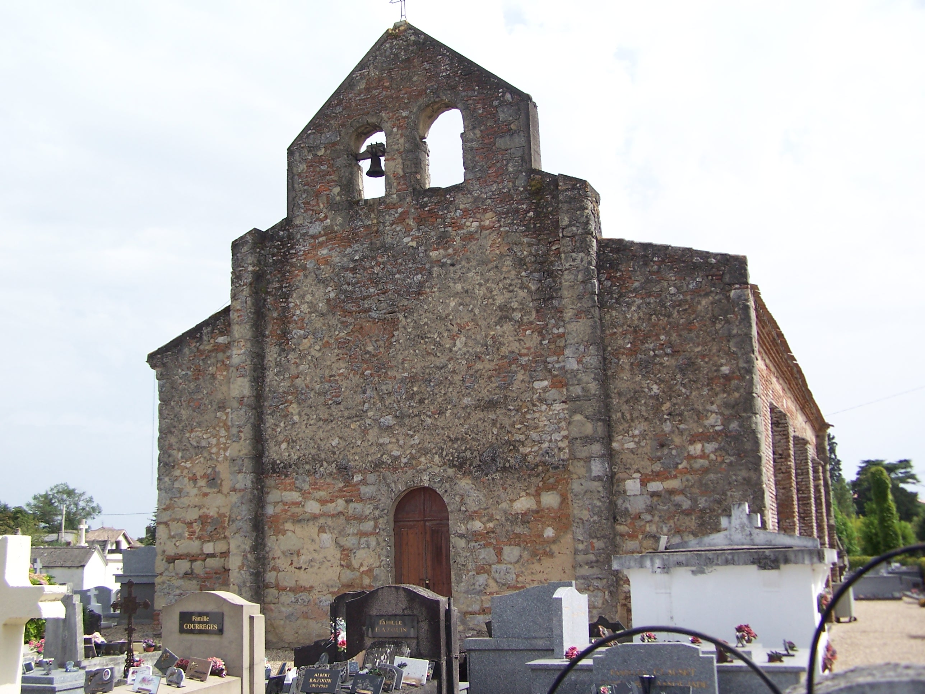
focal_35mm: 38
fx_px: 1015
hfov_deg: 49.0
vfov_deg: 37.7
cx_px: 462
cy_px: 347
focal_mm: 6.3
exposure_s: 1/1000
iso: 80
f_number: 2.8
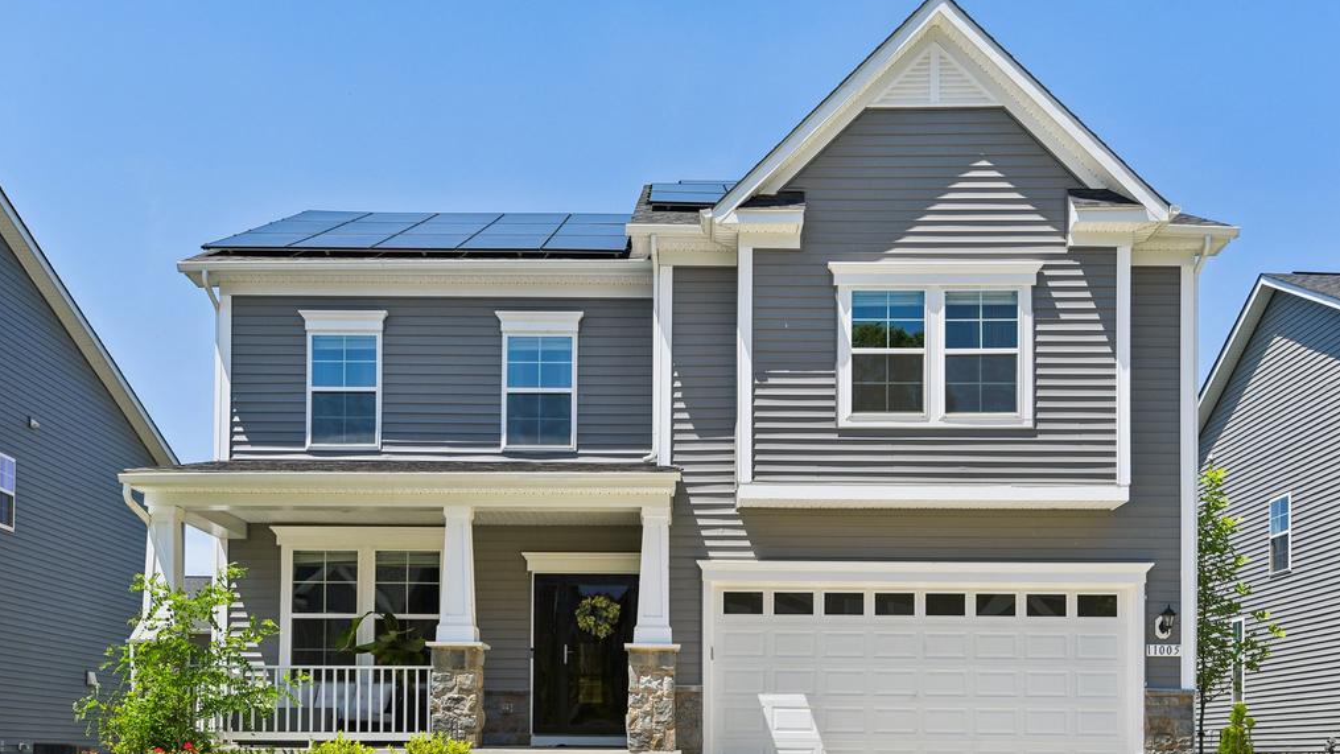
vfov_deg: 31.9
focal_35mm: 37
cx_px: 673
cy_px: 430
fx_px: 1315
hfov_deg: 54.0
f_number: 8
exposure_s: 1/1600
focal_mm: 35
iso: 400
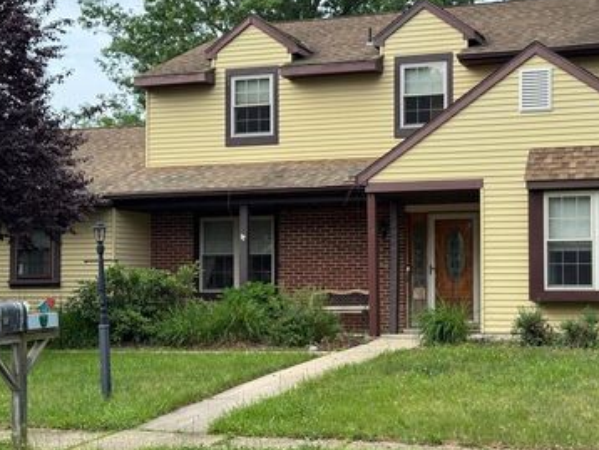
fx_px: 1160
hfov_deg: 28.9
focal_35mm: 67
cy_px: 233
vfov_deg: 22.0
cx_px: 365
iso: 64
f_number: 1.78
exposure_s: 1/1984
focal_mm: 6.76
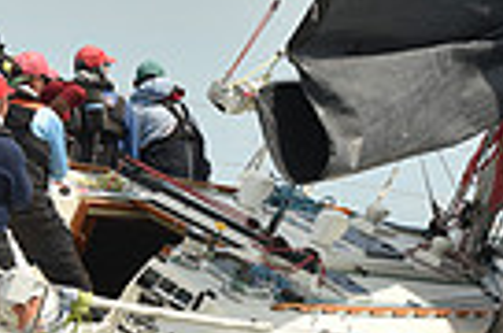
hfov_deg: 3.7
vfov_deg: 2.5
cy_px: 139
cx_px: 252
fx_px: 7750
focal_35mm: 556
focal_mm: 130
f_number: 9
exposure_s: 1/800
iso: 250
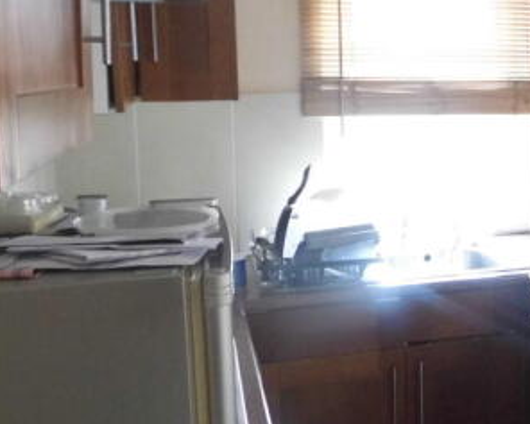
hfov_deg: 37.3
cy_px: 174
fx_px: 753
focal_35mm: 48
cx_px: 431
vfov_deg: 31.4
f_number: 3
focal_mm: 4.5
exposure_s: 1/25
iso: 400
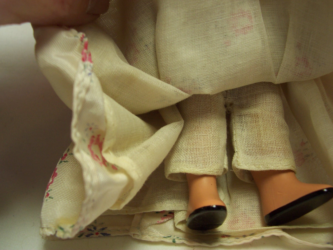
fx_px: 356
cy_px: 125
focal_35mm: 37
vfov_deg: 38.7
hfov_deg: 50.1
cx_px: 166
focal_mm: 5.6
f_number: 2.8
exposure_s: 1/90
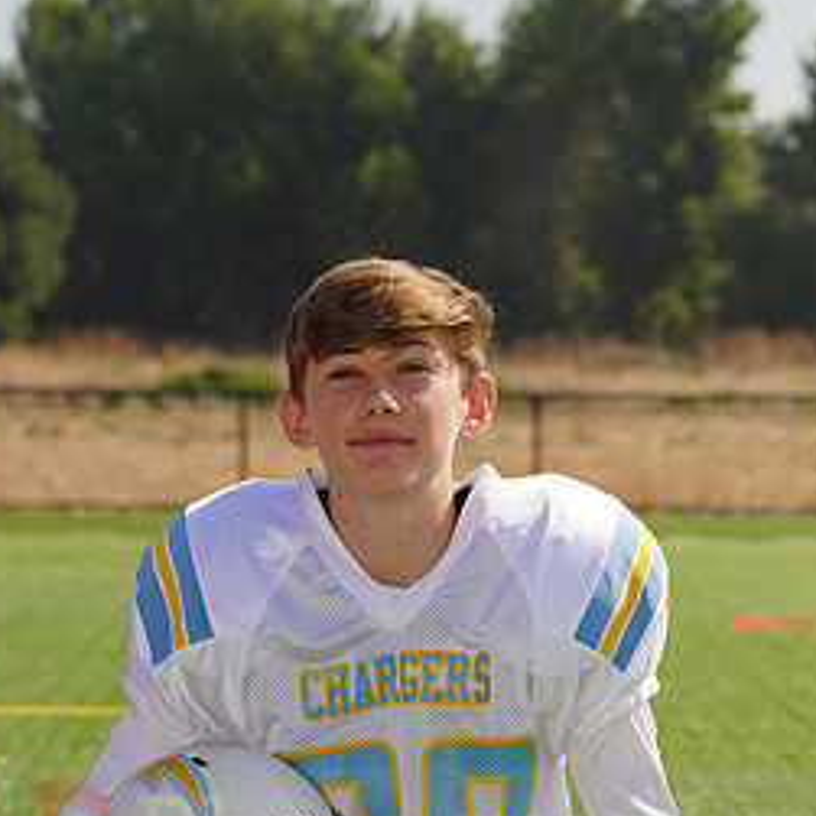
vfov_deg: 6.0
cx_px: 374
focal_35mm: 291
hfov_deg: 6.0
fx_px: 7761
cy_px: 813
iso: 100
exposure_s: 1/250
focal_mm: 148
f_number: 10
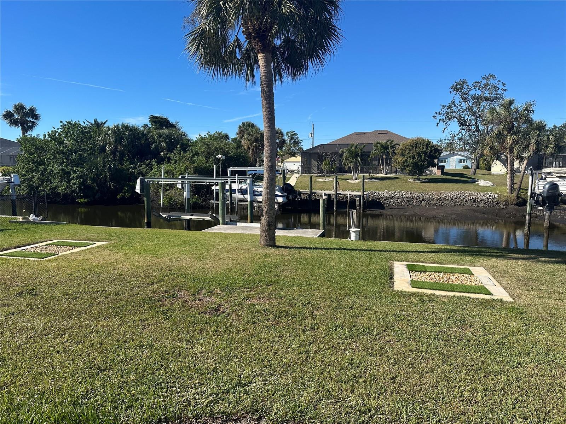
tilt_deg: -6.6
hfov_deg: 71.6
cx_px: 283
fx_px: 392
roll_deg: +0.2
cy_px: 212
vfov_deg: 56.8
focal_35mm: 24
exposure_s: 1/4016
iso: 80
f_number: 1.78
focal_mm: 6.86
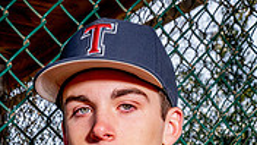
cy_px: 318
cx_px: 110
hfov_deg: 18.6
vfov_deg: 9.6
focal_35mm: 115
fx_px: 784
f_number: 13
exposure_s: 1/125
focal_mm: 43
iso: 200
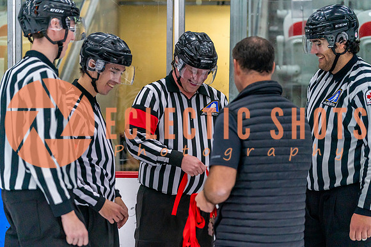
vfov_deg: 12.9
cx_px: 186
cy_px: 124
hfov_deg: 19.3
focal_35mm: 106
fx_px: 1093
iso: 3200
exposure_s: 1/1250
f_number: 2.8
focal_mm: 106
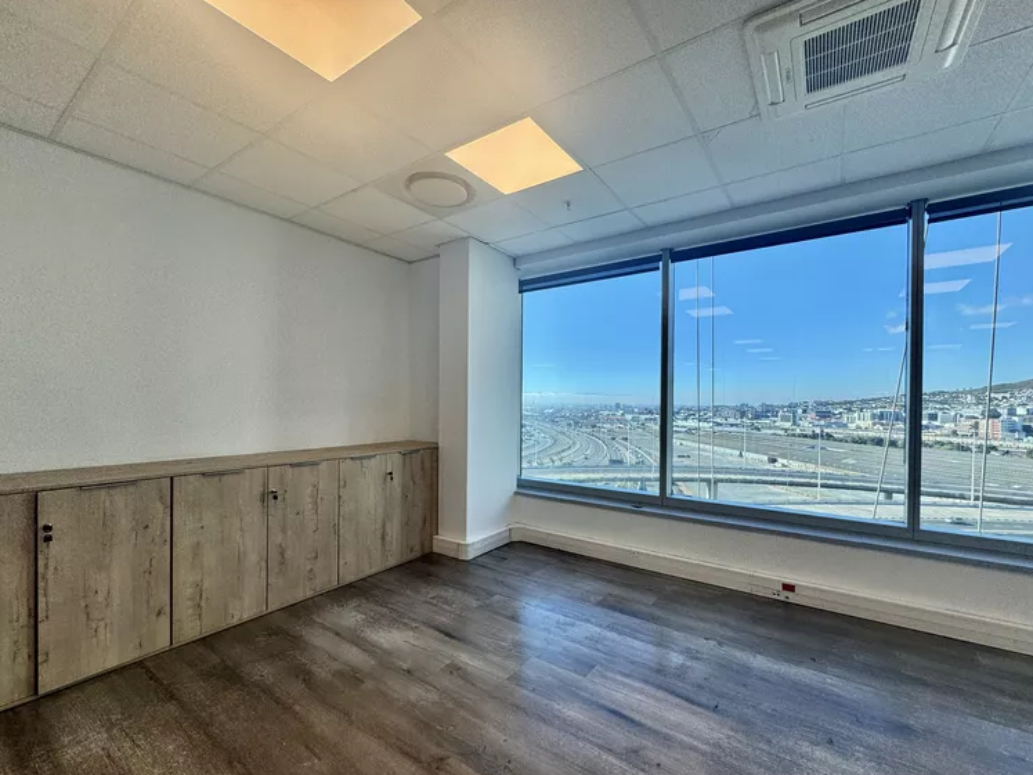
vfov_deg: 81.7
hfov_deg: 98.2
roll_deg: -1.4
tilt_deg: -1.0
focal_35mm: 15
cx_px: 527
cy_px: 408
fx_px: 448
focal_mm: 2.22
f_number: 2.2
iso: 40
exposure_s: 1/332
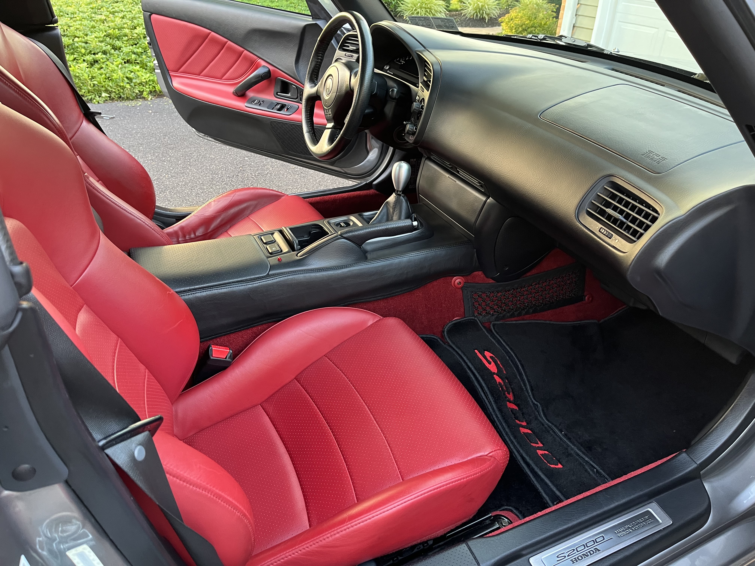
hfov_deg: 67.3
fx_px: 567
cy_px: 283
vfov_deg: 53.1
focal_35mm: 26
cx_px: 378
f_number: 1.6
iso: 200
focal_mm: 5.1
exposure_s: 1/60
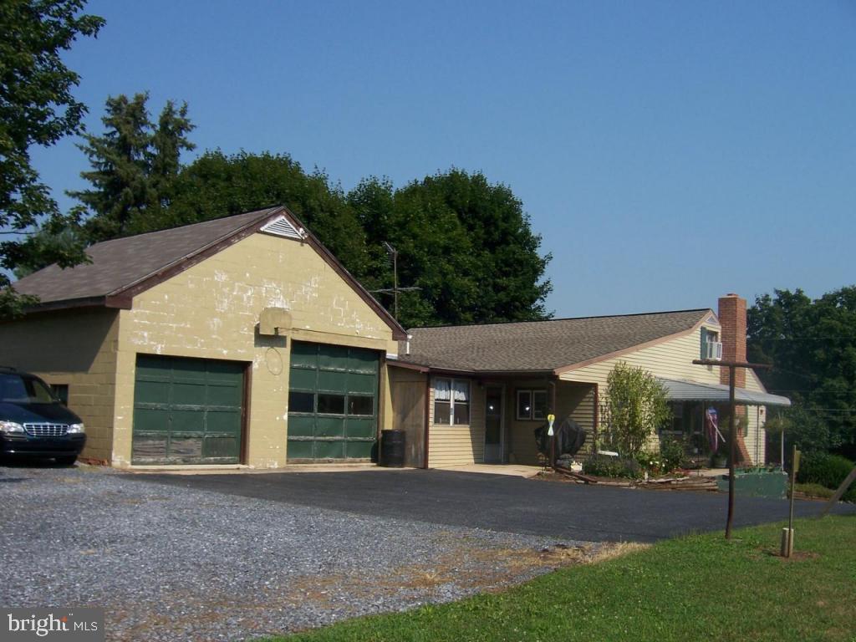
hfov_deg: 51.4
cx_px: 428
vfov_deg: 39.7
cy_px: 321
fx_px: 890
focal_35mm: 36
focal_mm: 6.2
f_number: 4.5
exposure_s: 1/800
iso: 80
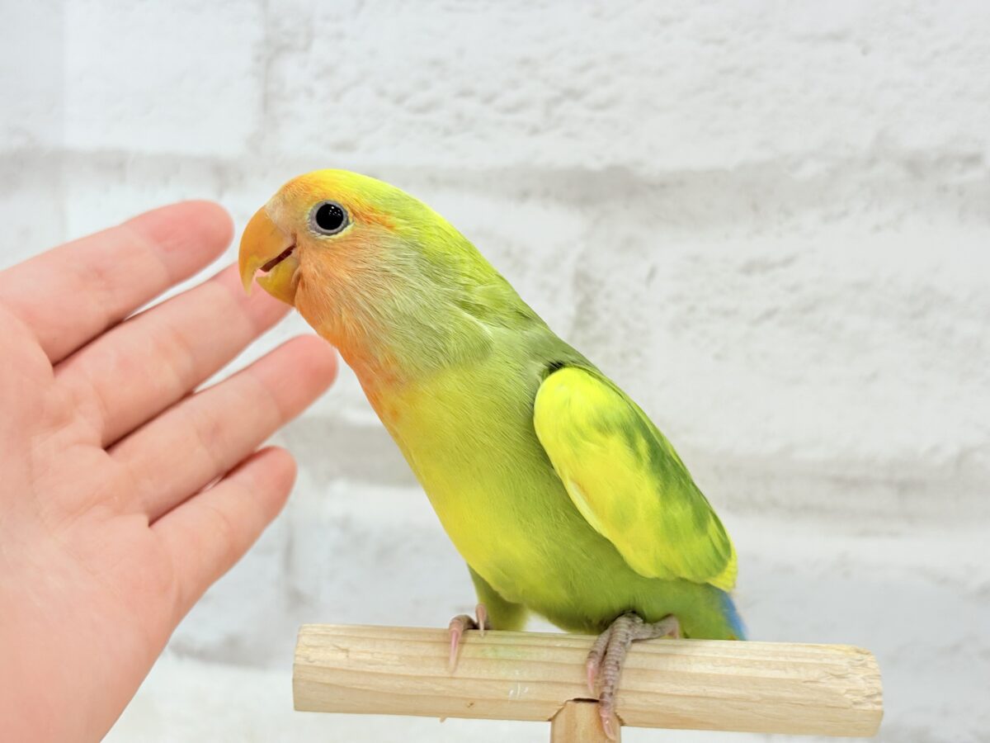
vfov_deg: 28.0
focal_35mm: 52
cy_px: 372
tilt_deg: -6.0
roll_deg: -1.0
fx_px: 1487
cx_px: 495
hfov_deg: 36.8
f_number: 1.6
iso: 32
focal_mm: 5.96
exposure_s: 1/50
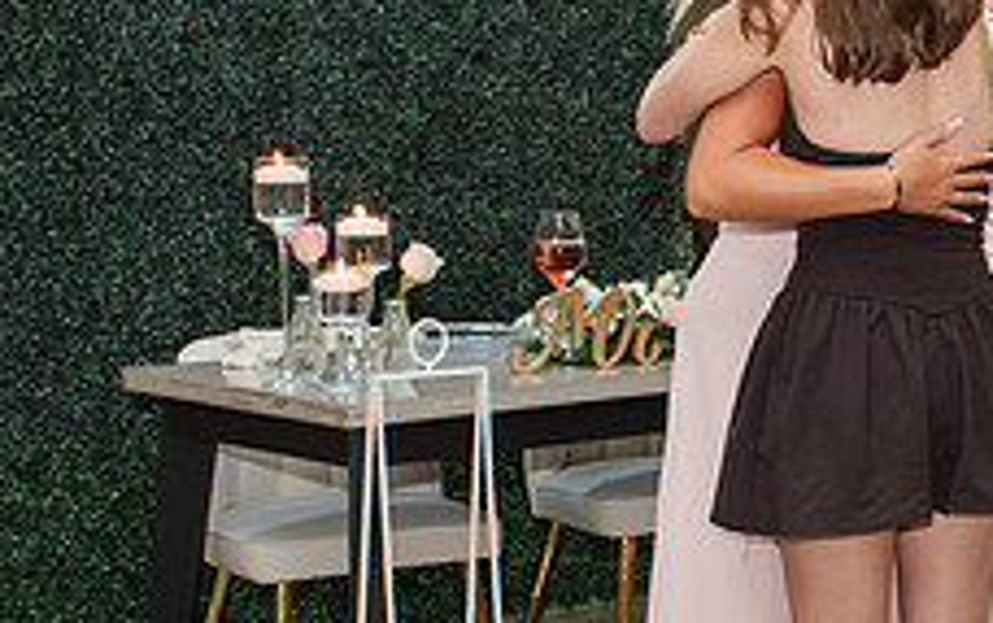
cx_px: 1137
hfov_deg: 17.1
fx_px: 3169
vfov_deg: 11.2
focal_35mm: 117
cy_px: 383
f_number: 3.2
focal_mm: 35
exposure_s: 1/200
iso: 800
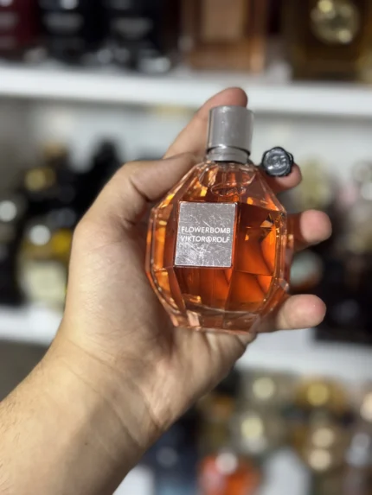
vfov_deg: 39.6
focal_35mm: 48
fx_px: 688
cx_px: 186
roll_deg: +1.0
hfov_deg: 30.3
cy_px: 248
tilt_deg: -32.2
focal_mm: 6.76
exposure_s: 1/50
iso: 125
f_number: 1.78
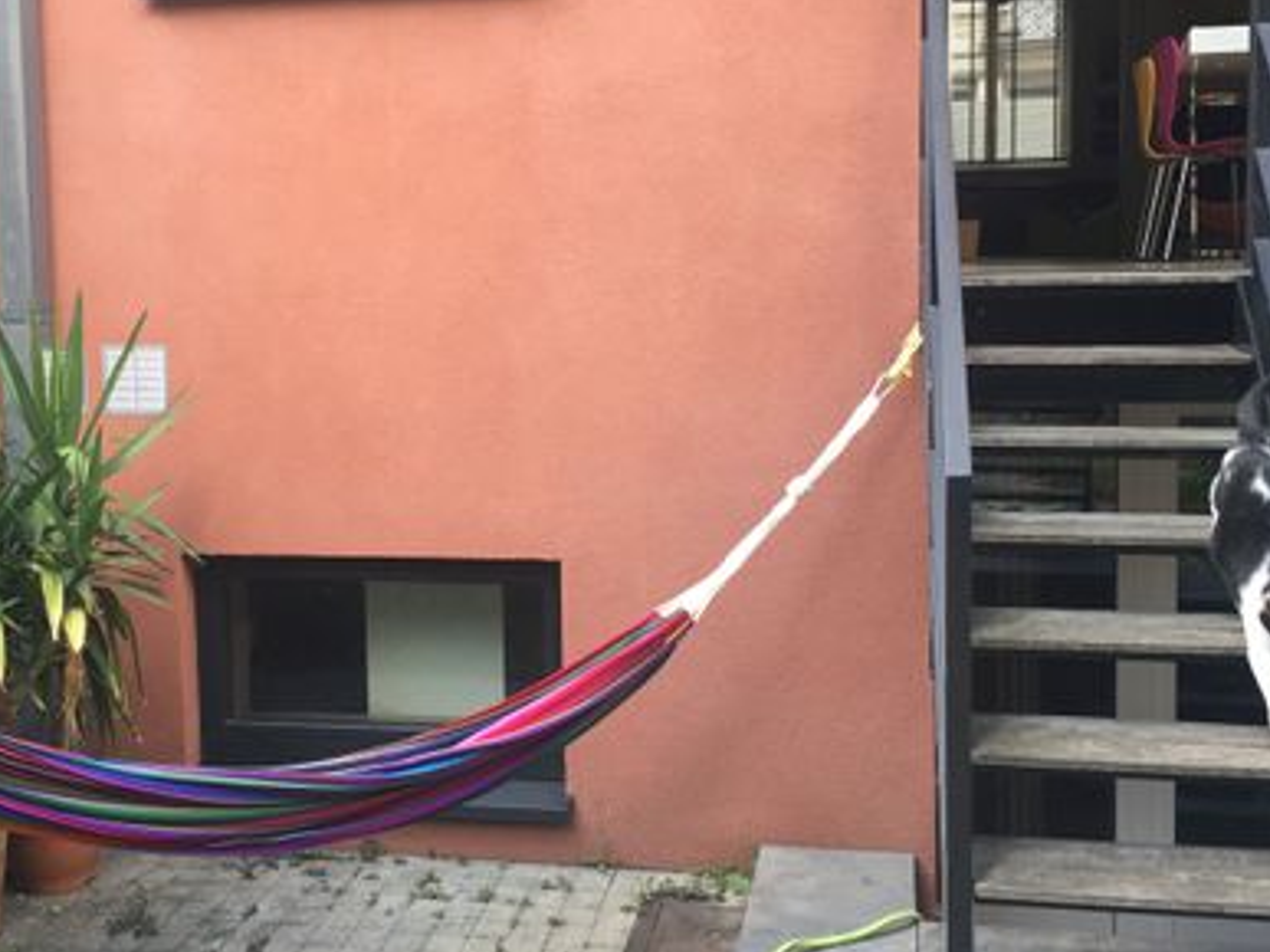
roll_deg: +0.3
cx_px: 581
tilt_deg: -6.9
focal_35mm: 45
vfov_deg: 32.1
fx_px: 1650
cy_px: 407
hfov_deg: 42.1
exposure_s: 1/100
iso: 50
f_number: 2.2
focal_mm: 4.15
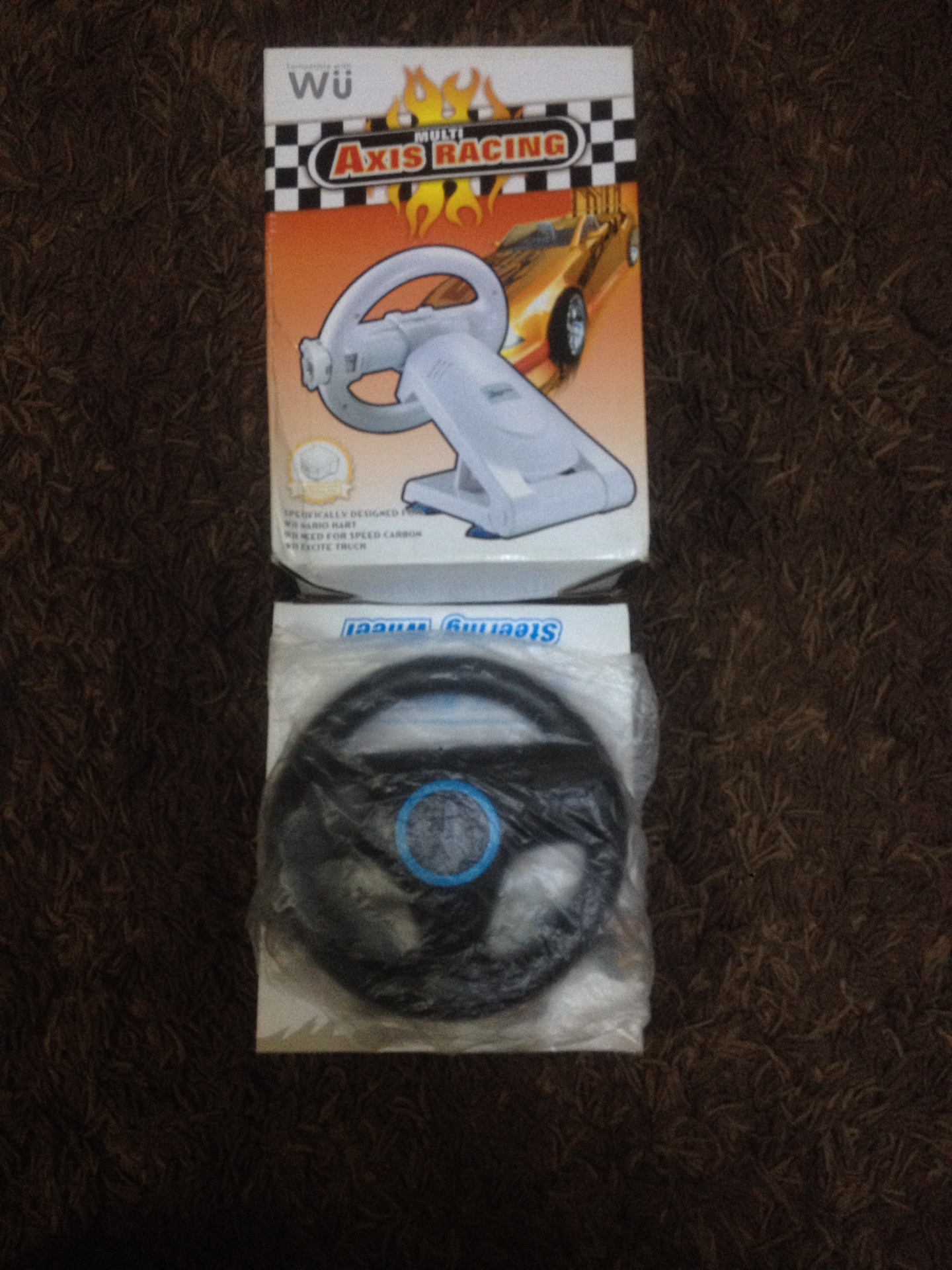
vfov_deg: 52.6
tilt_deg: -82.1
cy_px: 635
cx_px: 476
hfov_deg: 40.7
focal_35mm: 35
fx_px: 1283
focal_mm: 4.28
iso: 200
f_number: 2.4
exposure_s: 1/20
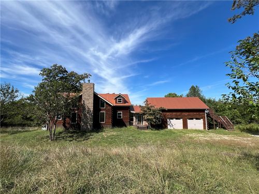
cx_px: 130
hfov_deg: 106.2
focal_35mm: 13
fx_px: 97
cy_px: 97
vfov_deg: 89.9
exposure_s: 1/1597
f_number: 1.8
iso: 32
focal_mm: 1.57
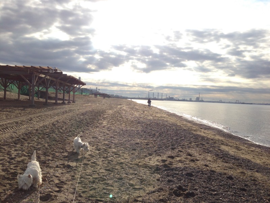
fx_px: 257
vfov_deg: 42.9
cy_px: 102
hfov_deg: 55.4
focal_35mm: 33
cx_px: 135
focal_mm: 4.12
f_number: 2.4
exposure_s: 1/1938
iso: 50
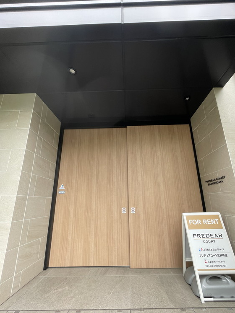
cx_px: 125
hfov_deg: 81.6
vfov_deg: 98.1
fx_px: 136
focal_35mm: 15
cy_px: 166
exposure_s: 1/99
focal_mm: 1.55
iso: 40
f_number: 2.4
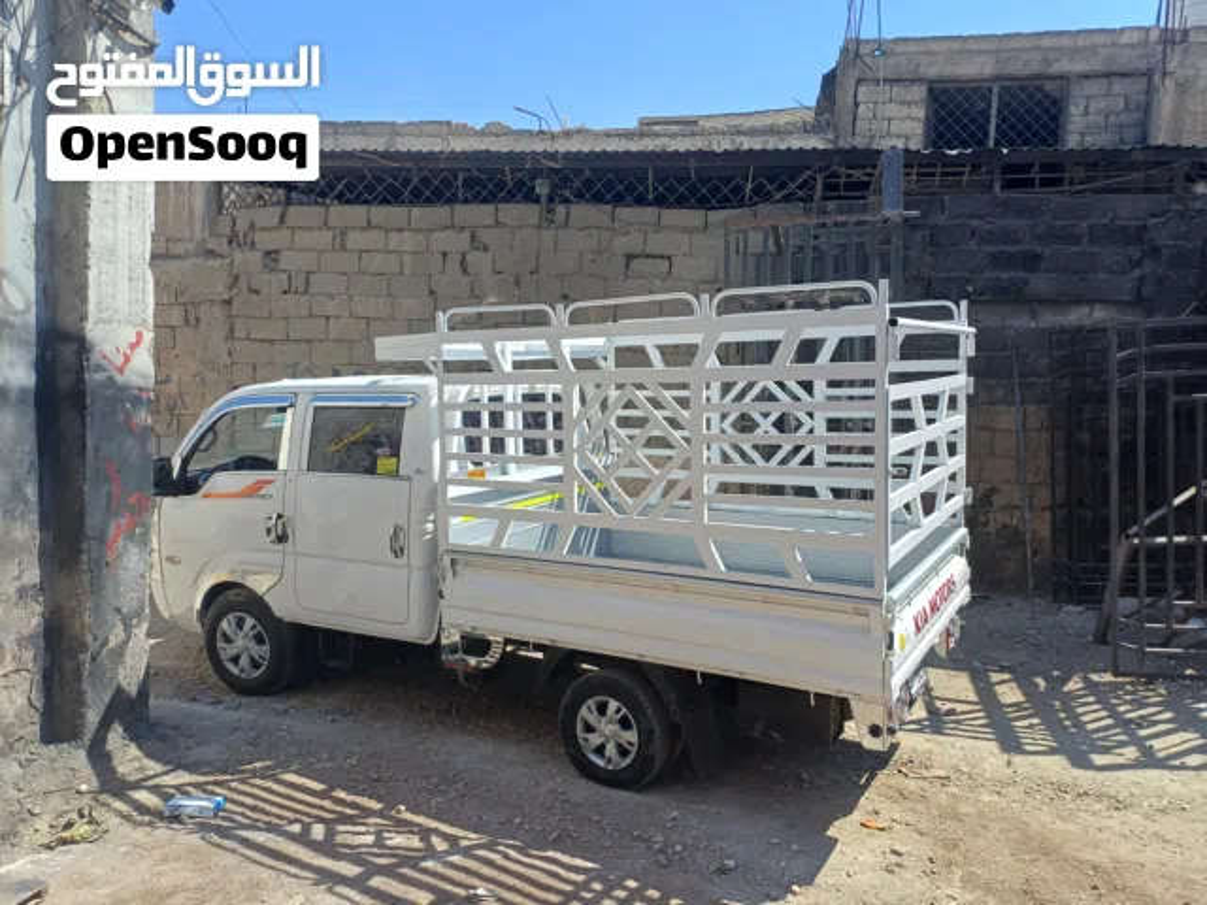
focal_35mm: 25
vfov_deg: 54.9
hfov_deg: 69.4
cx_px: 604
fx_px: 872
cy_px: 452
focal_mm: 4.65
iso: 50
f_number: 1.8
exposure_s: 1/837
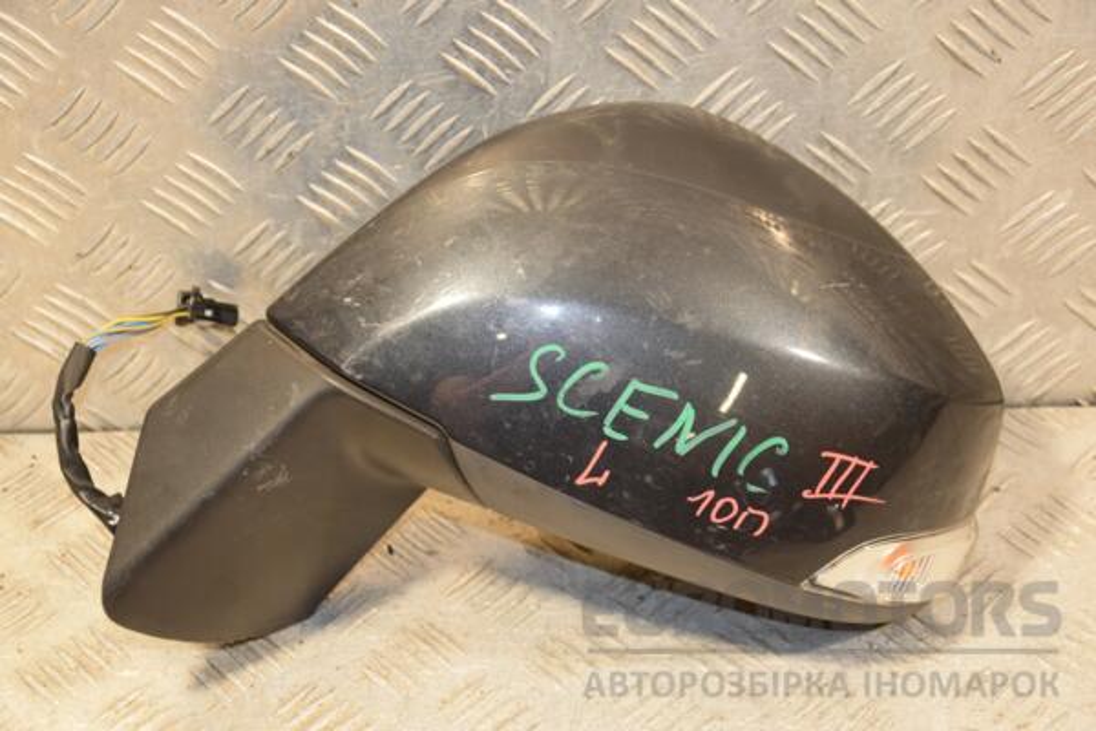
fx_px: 2283
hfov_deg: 27.0
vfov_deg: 18.2
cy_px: 366
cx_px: 548
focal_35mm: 75
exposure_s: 1/100
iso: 800
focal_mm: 50
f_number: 5
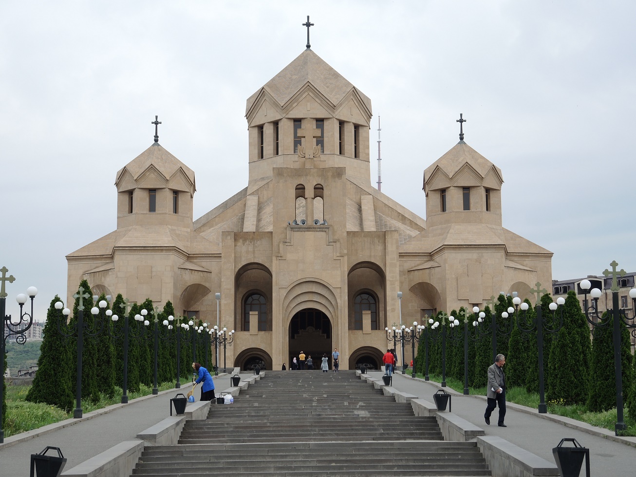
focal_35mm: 74
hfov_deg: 26.3
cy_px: 238
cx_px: 318
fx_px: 1360
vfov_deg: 19.9
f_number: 3.2
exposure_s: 1/500
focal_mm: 15.9
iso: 80
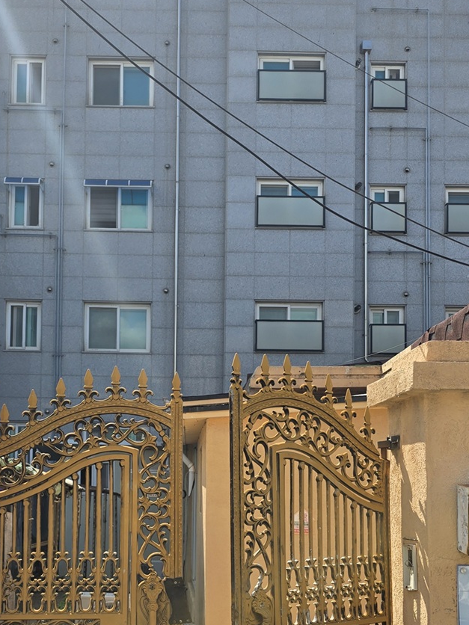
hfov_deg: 32.8
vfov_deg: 41.9
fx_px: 795
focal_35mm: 44
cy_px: 457
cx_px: 186
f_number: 1.7
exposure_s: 1/829
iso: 12
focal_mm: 6.3
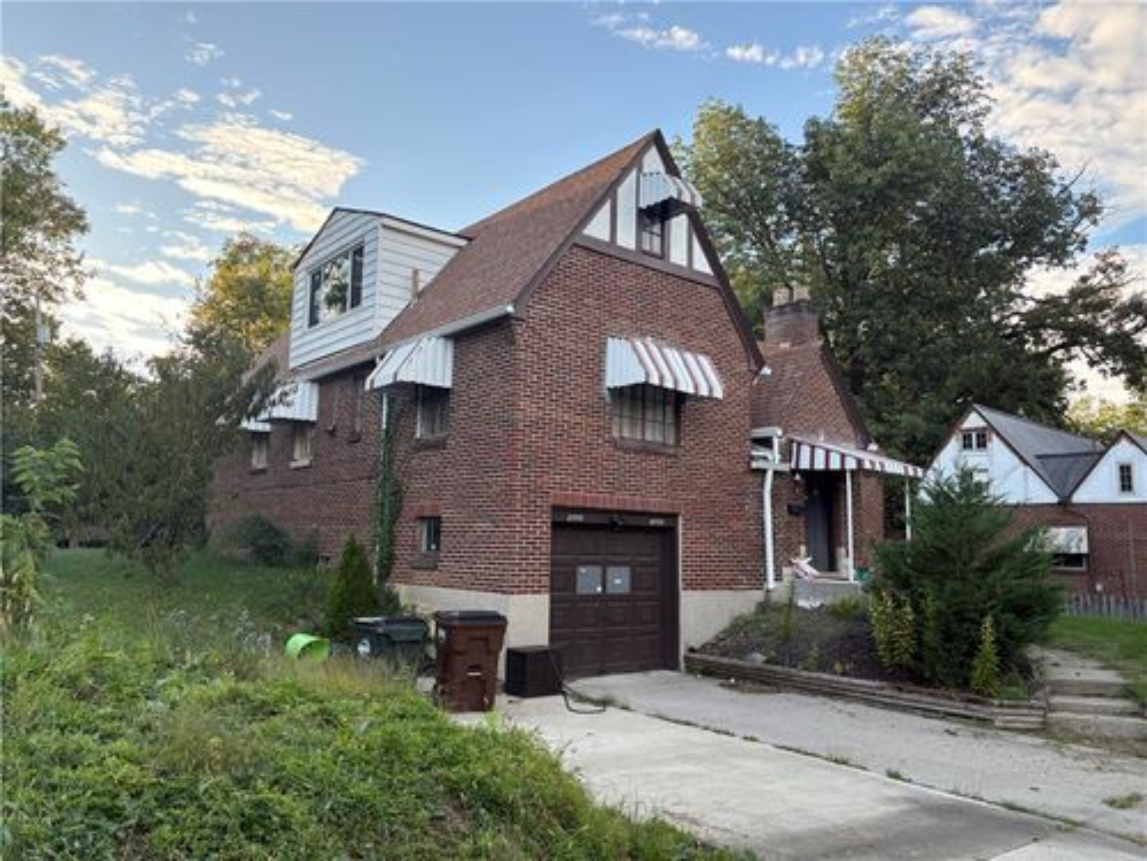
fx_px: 862
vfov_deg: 53.1
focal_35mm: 26
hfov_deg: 67.3
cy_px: 430
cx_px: 574
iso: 64
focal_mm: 5.96
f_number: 1.6
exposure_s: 1/419
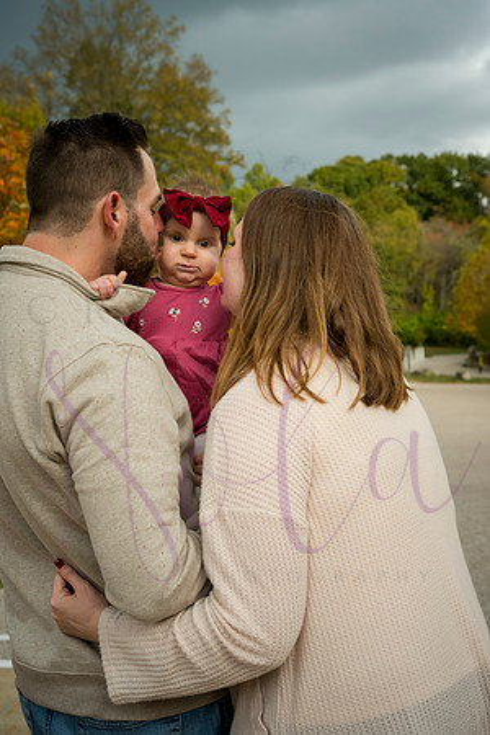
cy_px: 368
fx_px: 1000
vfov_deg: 40.3
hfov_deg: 27.5
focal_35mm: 49
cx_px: 245
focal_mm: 49
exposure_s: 1/500
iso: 400
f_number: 6.3
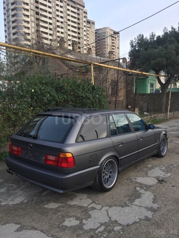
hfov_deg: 48.2
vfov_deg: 61.7
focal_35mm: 29
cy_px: 119
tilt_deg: -3.7
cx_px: 90
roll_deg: +1.1
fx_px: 200
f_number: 2.2
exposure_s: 1/164
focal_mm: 4.15
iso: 32
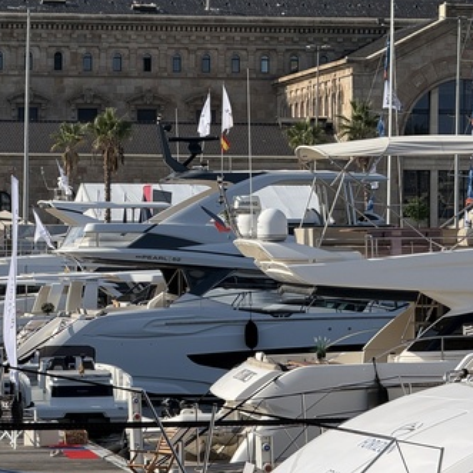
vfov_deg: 9.1
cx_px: 119
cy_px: 177
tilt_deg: +1.7
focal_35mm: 192
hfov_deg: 9.1
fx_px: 2968
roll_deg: -1.0
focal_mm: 15.66
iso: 64
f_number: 2.8
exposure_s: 1/1818
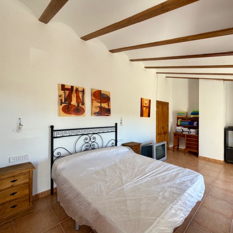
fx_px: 129
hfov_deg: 83.5
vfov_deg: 84.0
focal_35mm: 17
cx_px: 133
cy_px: 116
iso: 64
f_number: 2.2
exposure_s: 1/121
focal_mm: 2.22
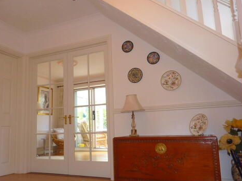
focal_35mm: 31
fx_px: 217
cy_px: 97
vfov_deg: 45.4
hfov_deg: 57.9
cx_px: 98
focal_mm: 4.1
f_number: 3.3
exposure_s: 1/13
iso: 100
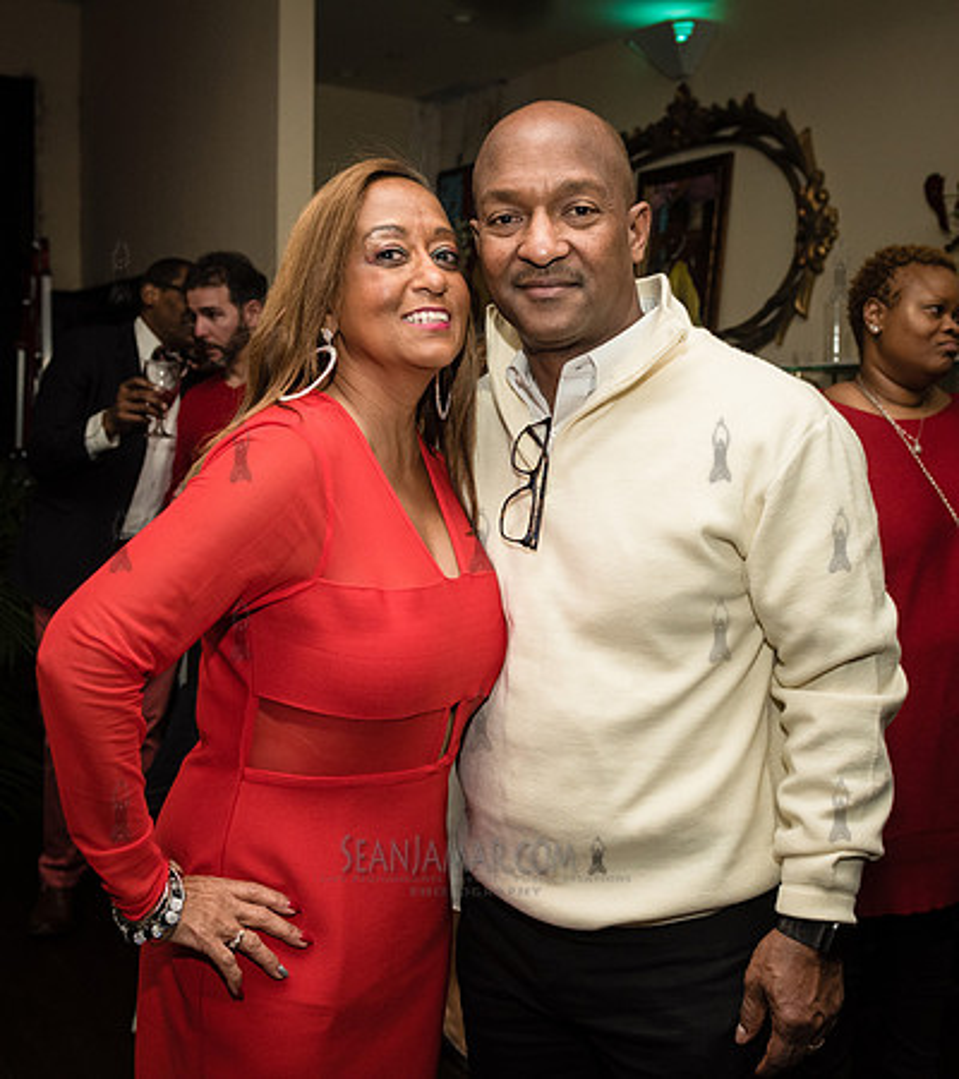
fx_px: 1437
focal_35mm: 43
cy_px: 540
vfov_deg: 41.2
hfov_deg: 36.8
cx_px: 548
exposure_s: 1/160
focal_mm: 32
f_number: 4.5
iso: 2000
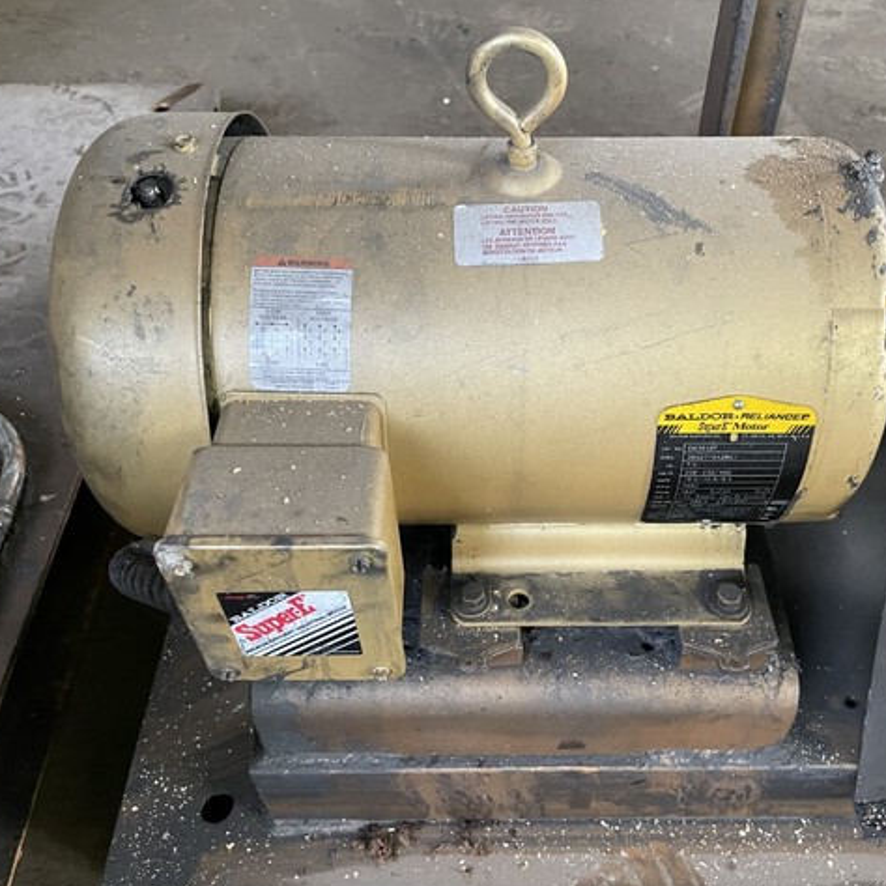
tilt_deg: -48.1
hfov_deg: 52.3
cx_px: 510
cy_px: 445
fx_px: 898
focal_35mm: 31
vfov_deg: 52.5
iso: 320
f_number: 1.6
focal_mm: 4.2
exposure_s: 1/60
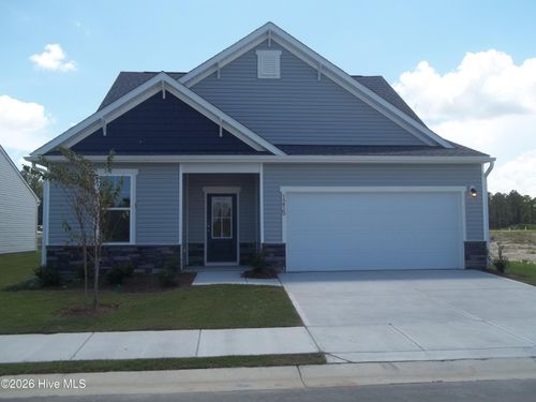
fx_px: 495
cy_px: 201
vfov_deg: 44.2
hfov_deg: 56.8
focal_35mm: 32
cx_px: 268
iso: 64
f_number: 8.8
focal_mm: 5.7
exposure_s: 1/125
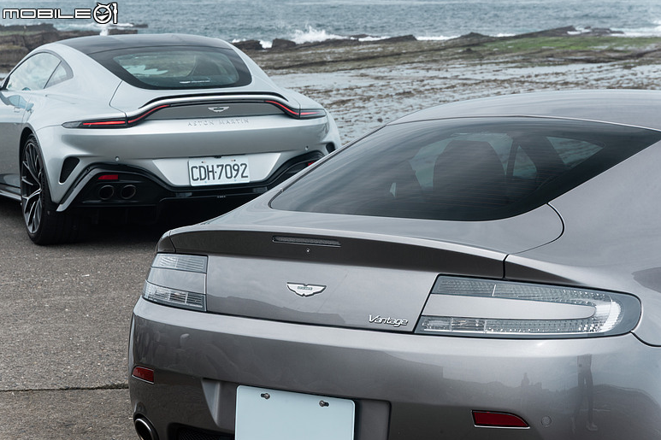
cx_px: 328
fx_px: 1946
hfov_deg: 19.3
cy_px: 221
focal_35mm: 106
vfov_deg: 12.9
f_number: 5.6
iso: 400
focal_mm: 105
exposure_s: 1/125
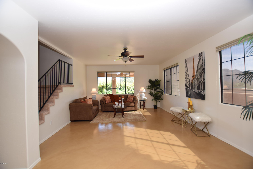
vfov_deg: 77.3
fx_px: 105
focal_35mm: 15
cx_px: 126
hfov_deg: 100.4
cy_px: 84
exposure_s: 1/60
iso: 100
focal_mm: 10
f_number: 4
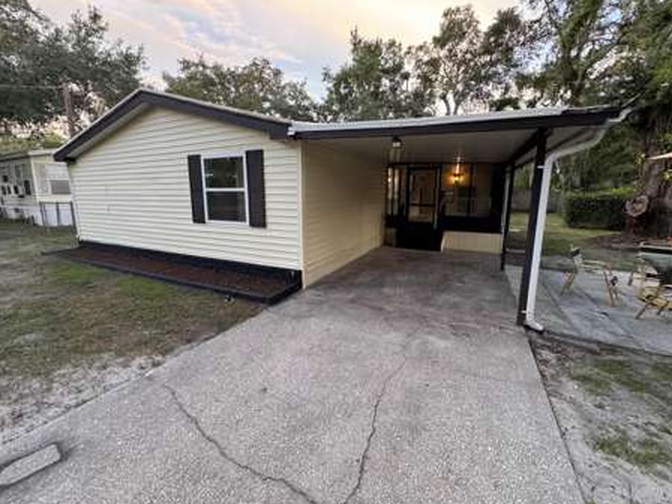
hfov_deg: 98.2
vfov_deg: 81.7
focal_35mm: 15
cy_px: 242
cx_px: 333
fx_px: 291
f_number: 2.2
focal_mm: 2.22
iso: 320
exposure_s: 1/99
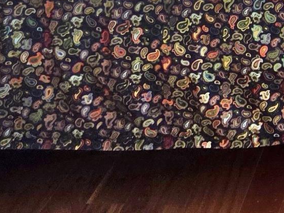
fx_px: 591
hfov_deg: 22.1
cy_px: -303
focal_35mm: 72
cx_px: 432
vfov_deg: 14.0
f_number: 1.9
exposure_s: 1/120
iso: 40
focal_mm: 2.2
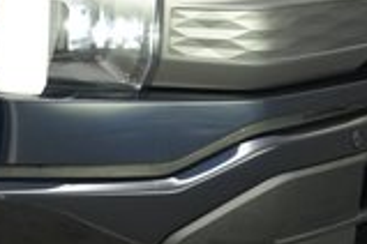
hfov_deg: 16.5
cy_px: -32
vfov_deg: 11.9
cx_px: -180
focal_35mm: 113
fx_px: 1152
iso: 1600
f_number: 3.2
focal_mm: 28
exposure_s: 1/160
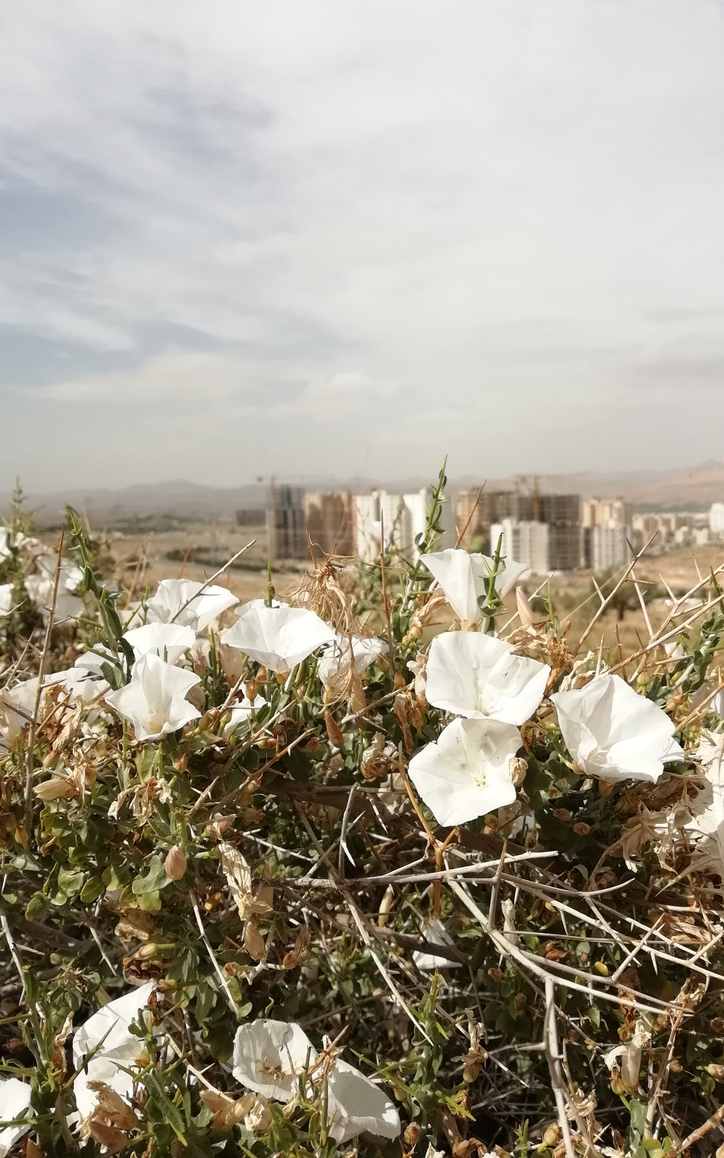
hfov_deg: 44.4
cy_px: 570
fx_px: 884
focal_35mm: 28
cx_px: 410
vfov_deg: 66.5
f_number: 2.2
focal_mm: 3.46
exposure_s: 1/1949
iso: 50
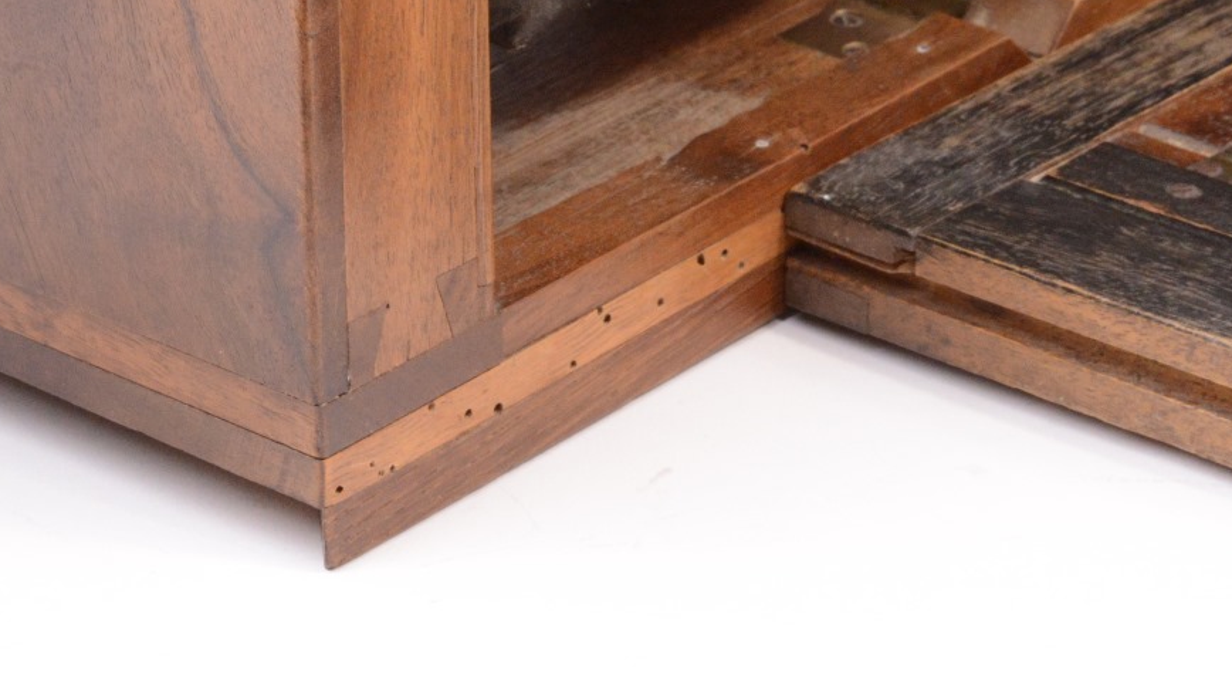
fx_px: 6271
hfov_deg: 11.2
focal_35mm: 192
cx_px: 586
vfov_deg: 6.2
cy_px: -395
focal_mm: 60
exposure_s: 1/125
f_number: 13
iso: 2500
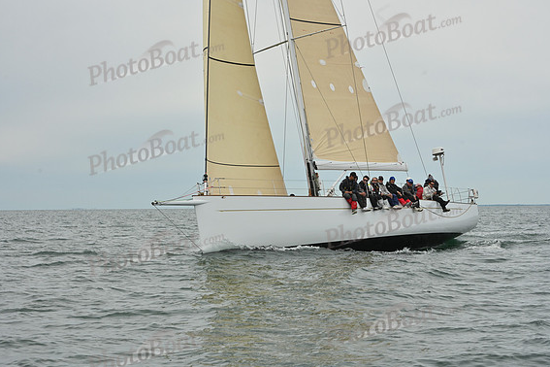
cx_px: 275
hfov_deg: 23.1
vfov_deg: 15.5
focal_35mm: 88
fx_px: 1344
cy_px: 187
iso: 320
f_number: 10
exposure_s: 1/1250
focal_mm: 86
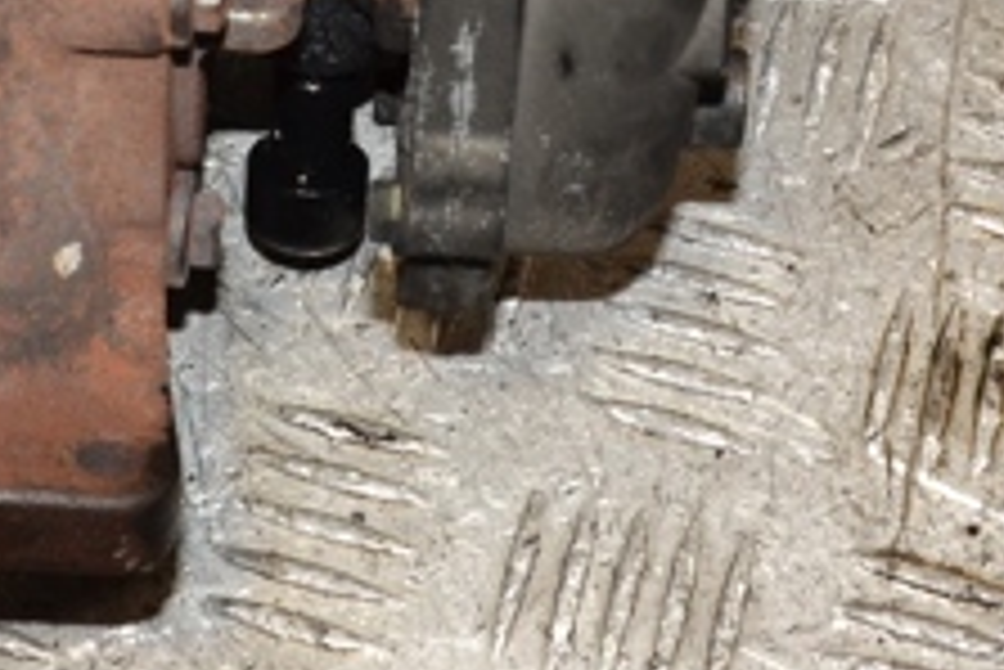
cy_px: -243
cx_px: 288
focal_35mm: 129
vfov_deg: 10.4
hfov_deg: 15.8
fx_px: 3600
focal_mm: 30
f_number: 10
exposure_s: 1/200
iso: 800
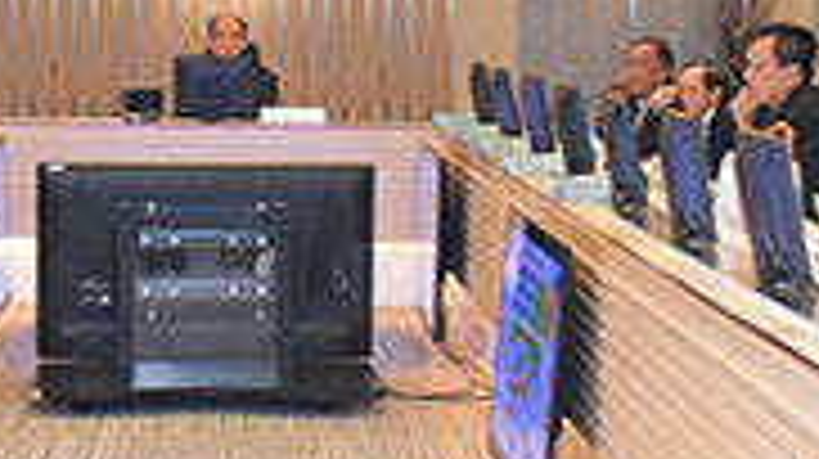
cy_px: 52
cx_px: 230
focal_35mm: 114
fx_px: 2474
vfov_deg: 10.5
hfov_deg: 18.7
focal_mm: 24
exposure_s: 1/250
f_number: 5.6
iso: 12800
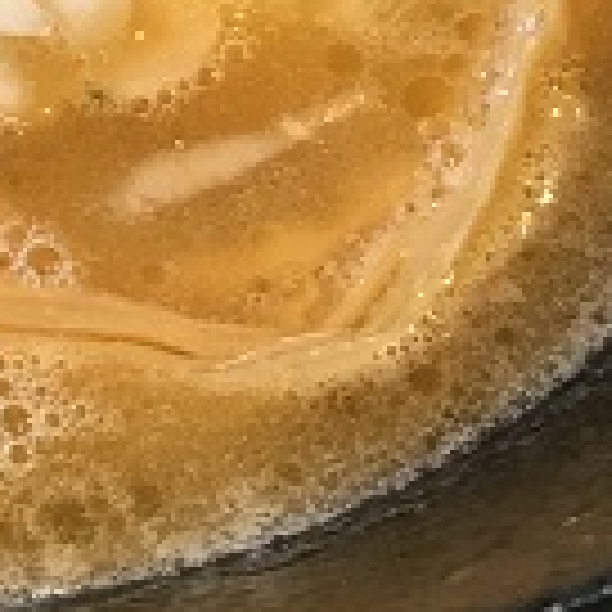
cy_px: -128
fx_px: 3080
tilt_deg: -52.2
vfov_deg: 11.1
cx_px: -389
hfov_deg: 10.8
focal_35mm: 154
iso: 40
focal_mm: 4.15
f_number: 2.2
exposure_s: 1/30
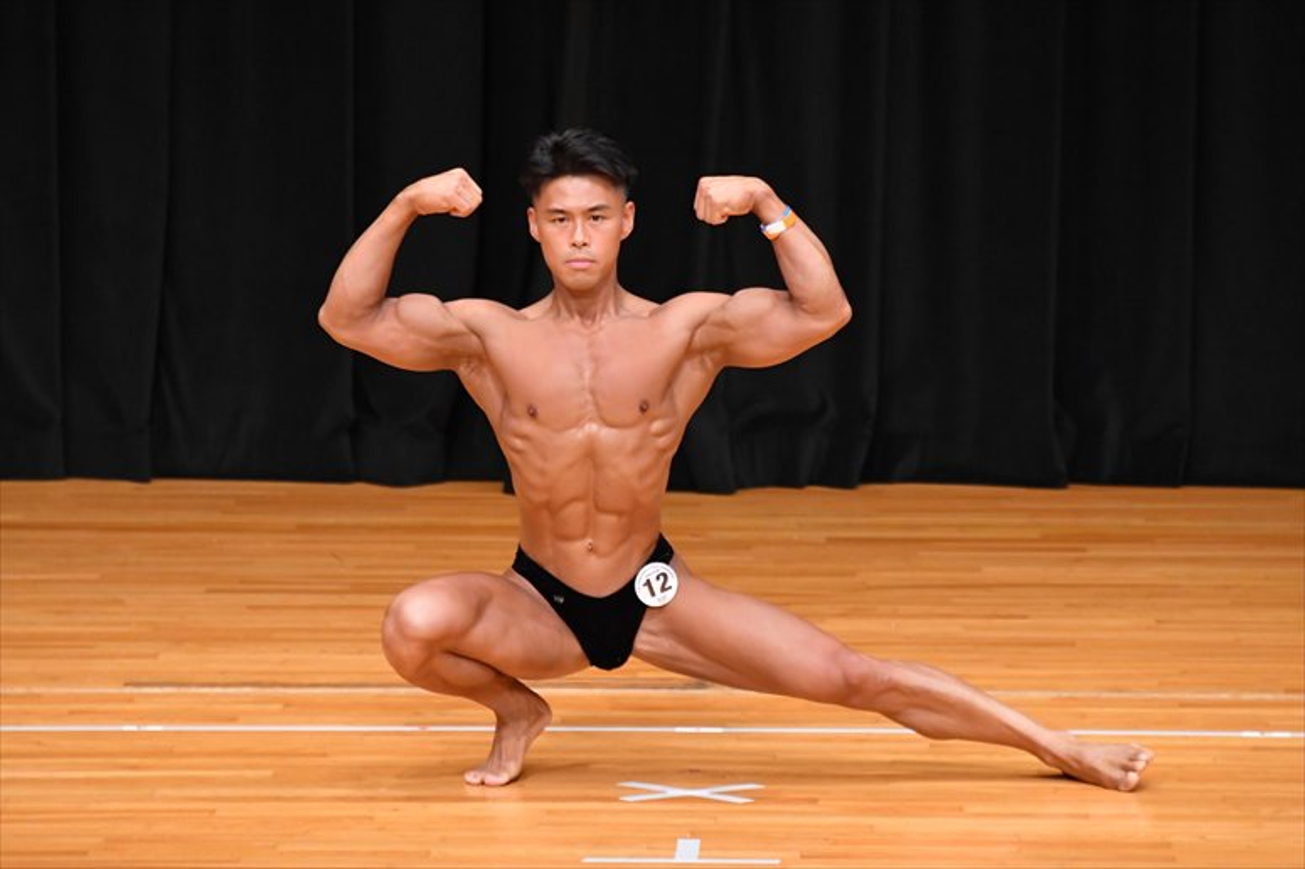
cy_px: 434
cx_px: 652
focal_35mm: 375
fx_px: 13587
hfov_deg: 5.5
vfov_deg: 3.7
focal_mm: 250
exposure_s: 1/400
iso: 4000
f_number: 5.6
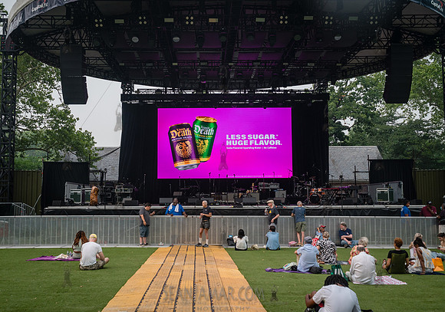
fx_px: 477
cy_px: 156
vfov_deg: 36.2
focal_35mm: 38
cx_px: 209
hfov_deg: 50.0
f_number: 4.5
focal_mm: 35
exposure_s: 1/2000
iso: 1000
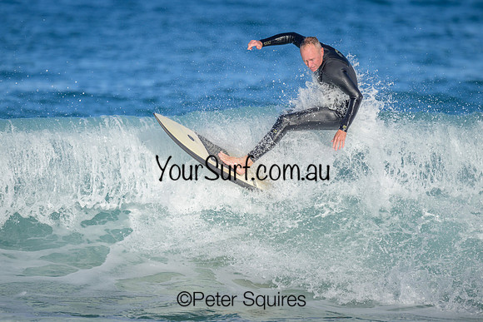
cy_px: 153
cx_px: 267
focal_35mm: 886
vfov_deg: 1.6
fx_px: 11886
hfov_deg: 2.3
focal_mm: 800
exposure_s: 1/2000
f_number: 6.3
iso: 200
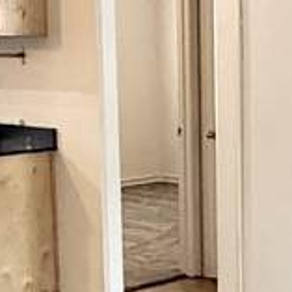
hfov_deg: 17.0
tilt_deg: -8.2
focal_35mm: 101
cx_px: 260
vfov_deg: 17.2
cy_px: 179
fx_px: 964
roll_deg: +0.6
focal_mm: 2.22
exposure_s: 1/120
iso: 400
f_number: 2.2
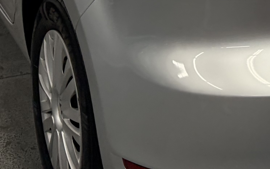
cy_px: -115
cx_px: 280
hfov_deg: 19.0
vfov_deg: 11.6
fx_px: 780
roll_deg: -1.3
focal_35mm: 106
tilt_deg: -8.7
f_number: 1.6
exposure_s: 1/203
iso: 125
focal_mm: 5.96
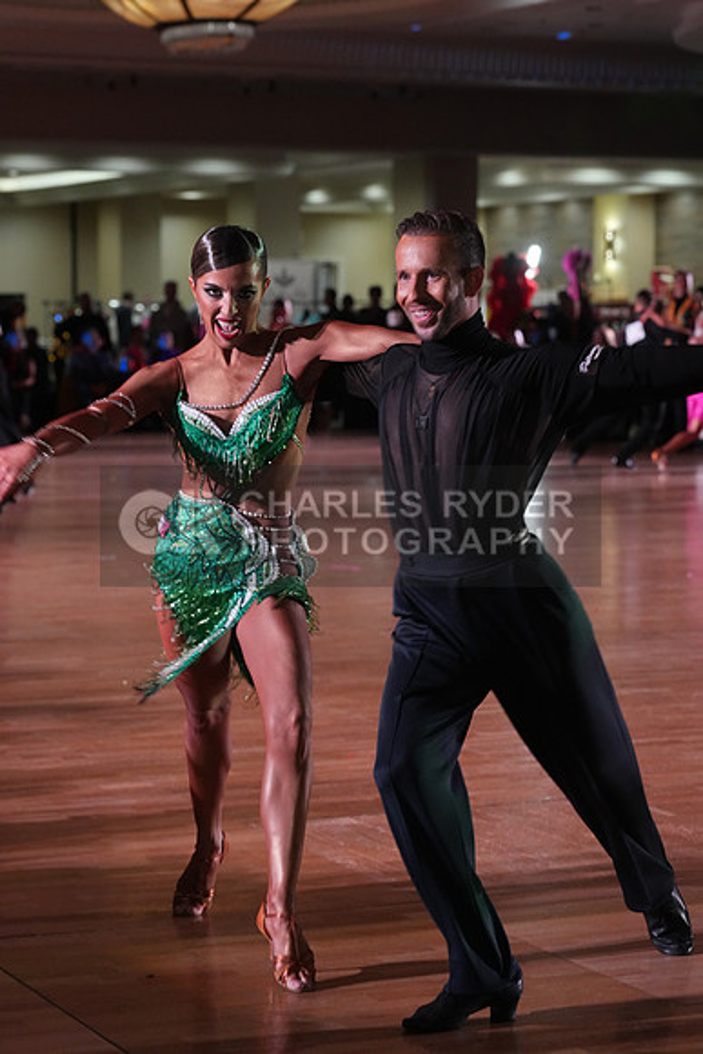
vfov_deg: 21.9
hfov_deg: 14.7
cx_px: 352
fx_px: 2722
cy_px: 527
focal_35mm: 93
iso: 4000
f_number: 5.6
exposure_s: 1/200
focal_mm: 93
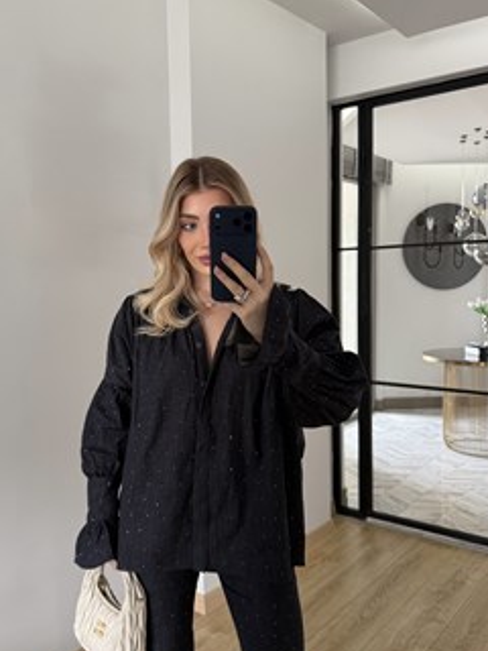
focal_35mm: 30
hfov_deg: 46.6
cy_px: 338
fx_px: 564
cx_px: 207
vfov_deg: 59.9
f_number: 1.78
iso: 200
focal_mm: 6.76
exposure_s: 1/68
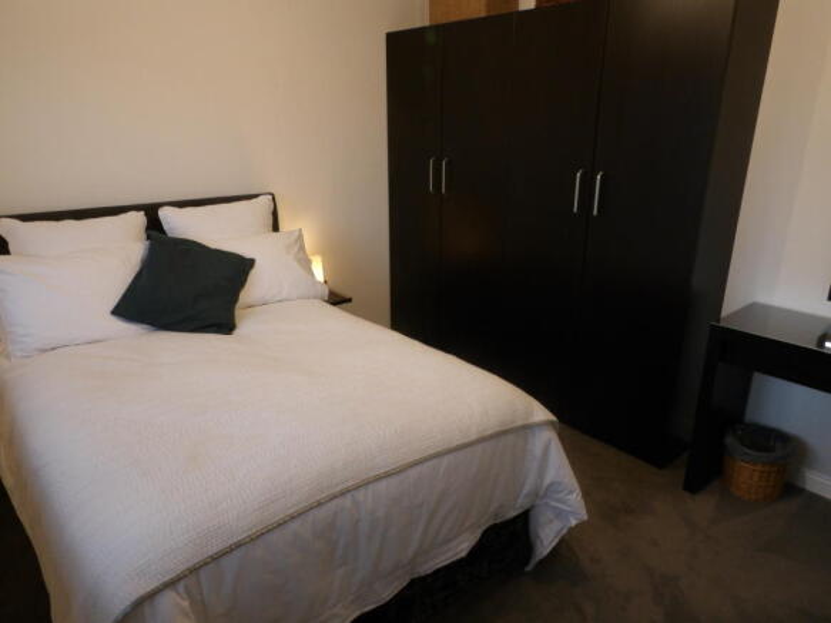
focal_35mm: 24
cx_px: 416
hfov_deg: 71.6
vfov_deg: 56.8
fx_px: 576
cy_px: 312
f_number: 4.1
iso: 316
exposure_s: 1/15
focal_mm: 4.3
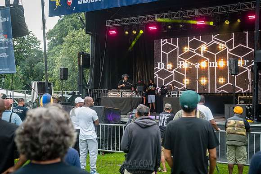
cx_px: 130
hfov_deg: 36.0
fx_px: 401
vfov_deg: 24.4
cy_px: 87
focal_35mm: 55
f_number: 4
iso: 500
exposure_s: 1/250
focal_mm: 54
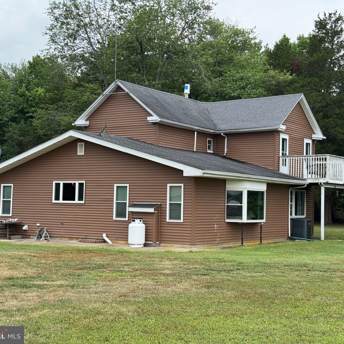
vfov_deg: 30.0
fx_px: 641
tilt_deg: +3.2
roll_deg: -0.7
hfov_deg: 30.0
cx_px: 199
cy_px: 171
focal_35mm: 57
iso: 64
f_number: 1.78
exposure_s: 1/1923
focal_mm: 6.76
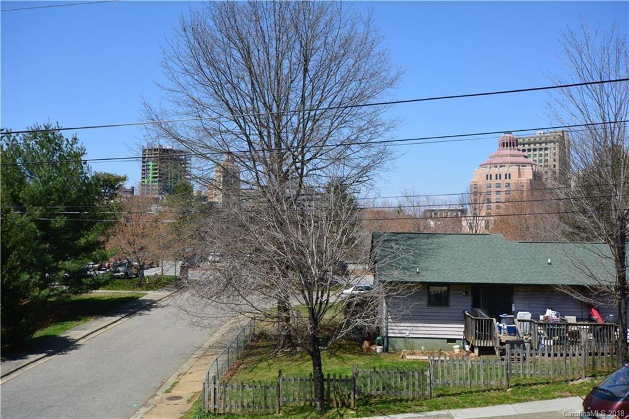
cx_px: 314
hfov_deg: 53.1
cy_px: 210
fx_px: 629
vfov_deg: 36.8
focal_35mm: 36
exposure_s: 1/250
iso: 220
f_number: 10
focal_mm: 24
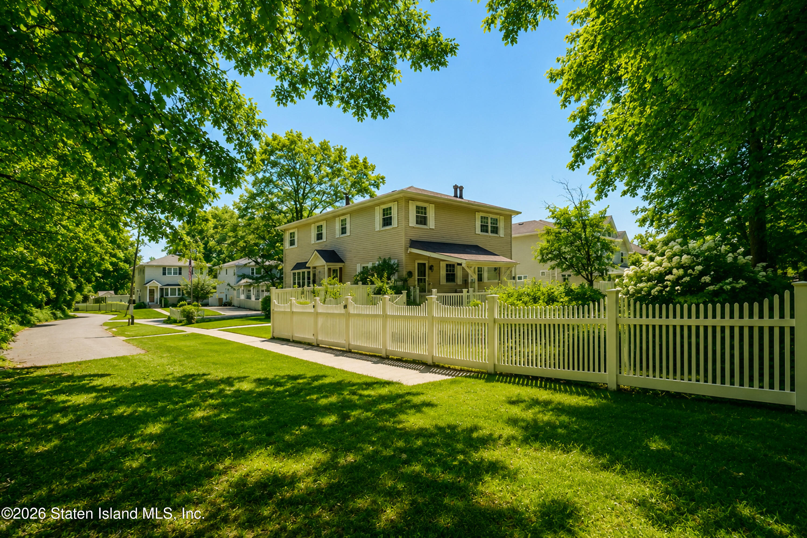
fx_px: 359
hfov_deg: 96.7
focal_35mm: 16
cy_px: 269
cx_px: 404
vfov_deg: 73.7
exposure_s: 1/125
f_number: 9
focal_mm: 16
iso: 100
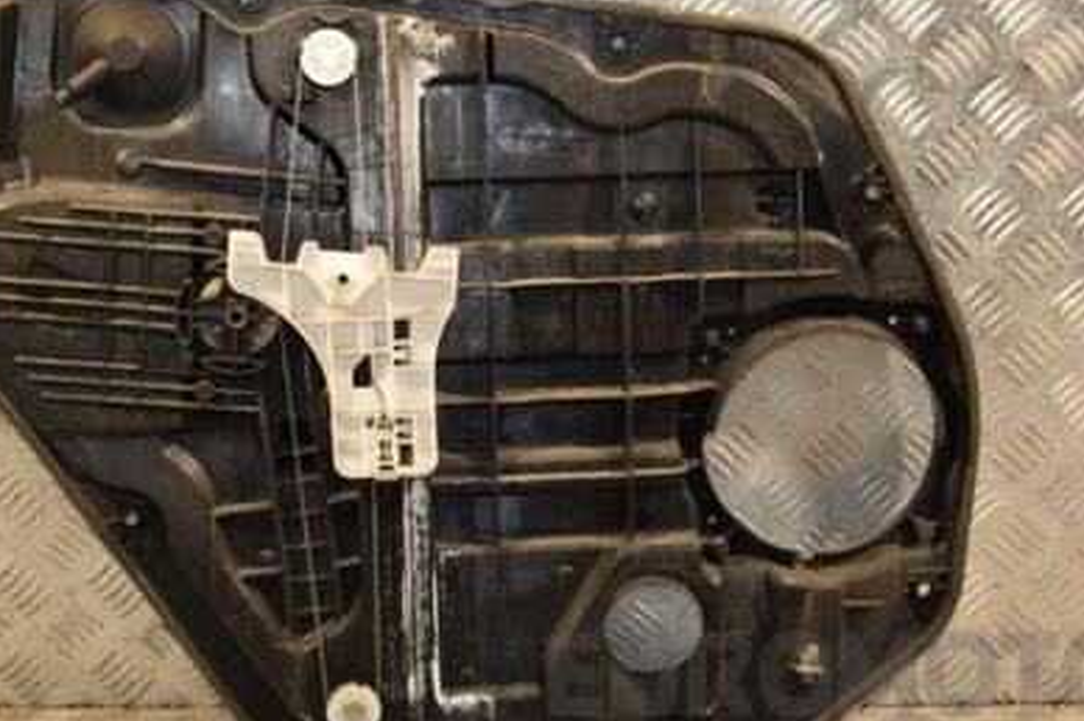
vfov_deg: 20.9
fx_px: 1956
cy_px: 302
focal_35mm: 65
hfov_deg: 31.0
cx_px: 495
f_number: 5
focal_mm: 28
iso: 800
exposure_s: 1/160
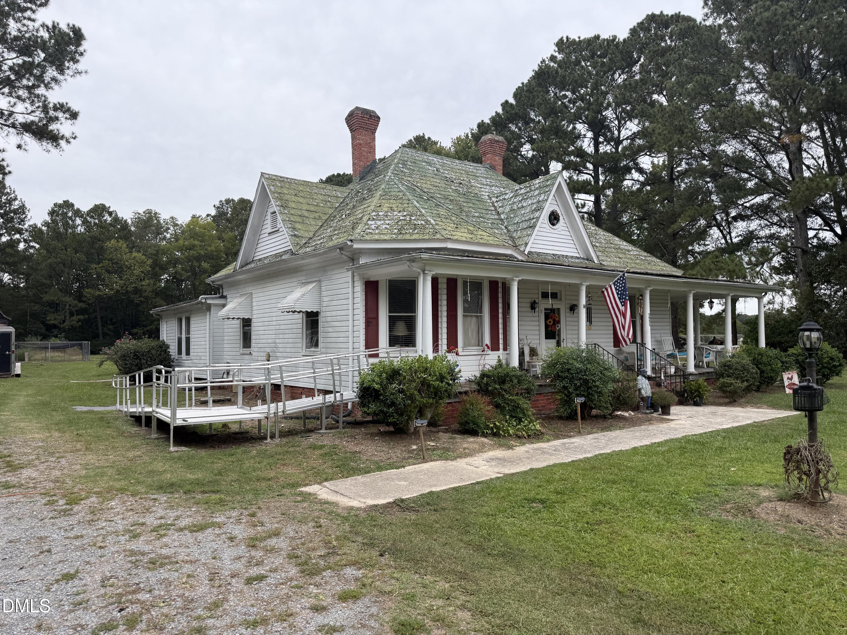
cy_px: 318
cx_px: 424
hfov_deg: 71.6
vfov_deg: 56.8
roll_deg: -0.1
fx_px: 587
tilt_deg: +3.5
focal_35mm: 24
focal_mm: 6.76
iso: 100
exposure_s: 1/1337
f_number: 1.78
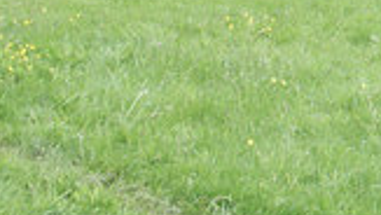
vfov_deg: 8.3
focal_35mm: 137
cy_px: -257
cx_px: 647
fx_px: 1385
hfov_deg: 14.2
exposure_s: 1/45
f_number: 4.5
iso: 100
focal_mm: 8.41
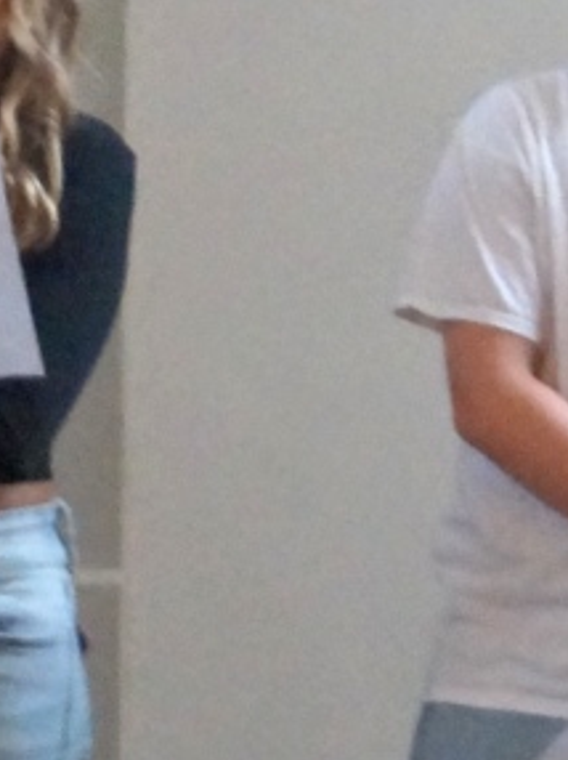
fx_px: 10605
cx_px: -844
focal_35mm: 484
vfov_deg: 4.1
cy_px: 250
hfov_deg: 3.0
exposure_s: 1/100
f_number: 4.5
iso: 3200
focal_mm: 50
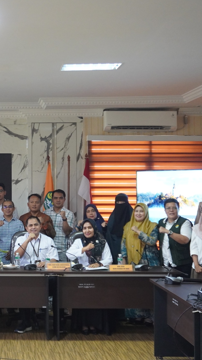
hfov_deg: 19.4
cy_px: 180
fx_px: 569
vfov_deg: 35.0
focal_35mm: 60
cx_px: -15
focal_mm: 25
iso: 2000
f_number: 4.5
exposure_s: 1/40
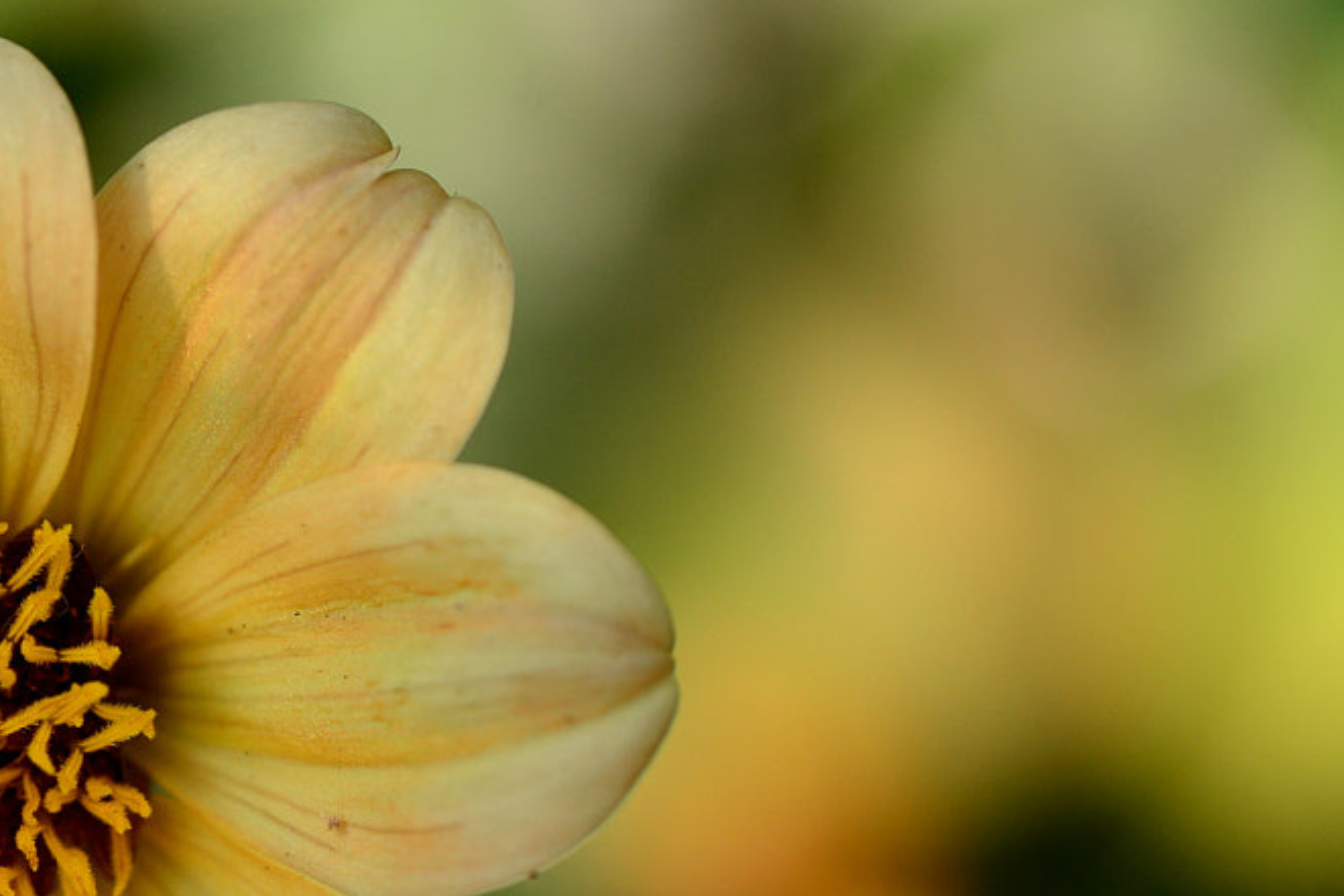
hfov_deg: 9.4
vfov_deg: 6.3
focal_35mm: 218
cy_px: 796
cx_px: 4
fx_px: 8140
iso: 200
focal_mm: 90
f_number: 6.7
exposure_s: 1/1500
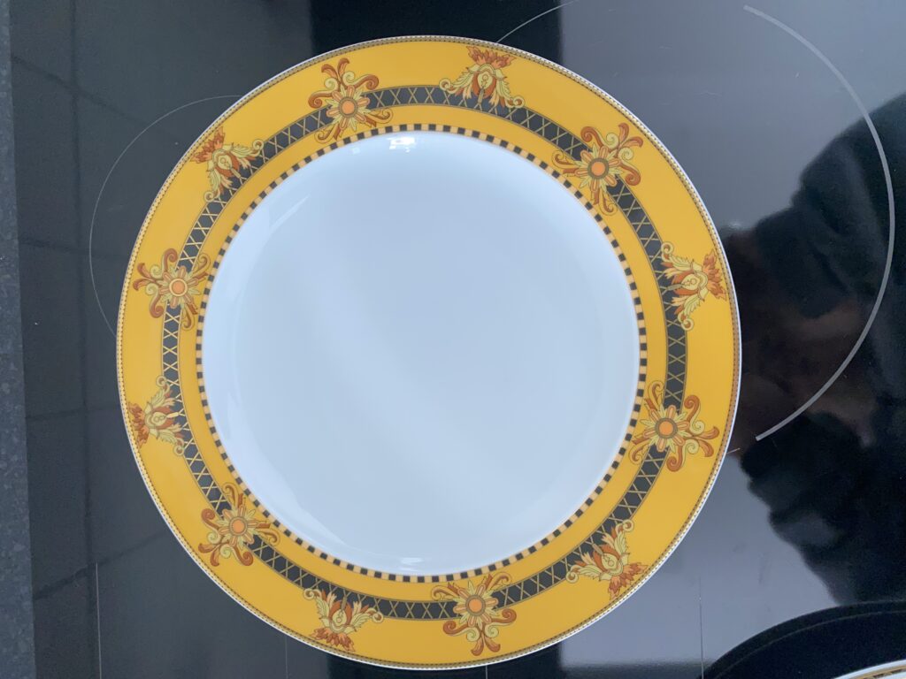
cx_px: 453
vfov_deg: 53.1
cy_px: 340
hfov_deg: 67.3
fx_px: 680
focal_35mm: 26
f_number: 1.8
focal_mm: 4.25
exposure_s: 1/113
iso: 800
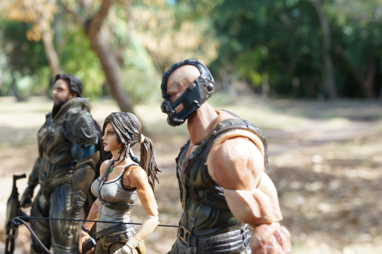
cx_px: 124
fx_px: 657
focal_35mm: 62
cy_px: 143
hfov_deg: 32.1
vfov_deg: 21.9
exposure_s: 1/60
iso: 200
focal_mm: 30
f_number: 6.3
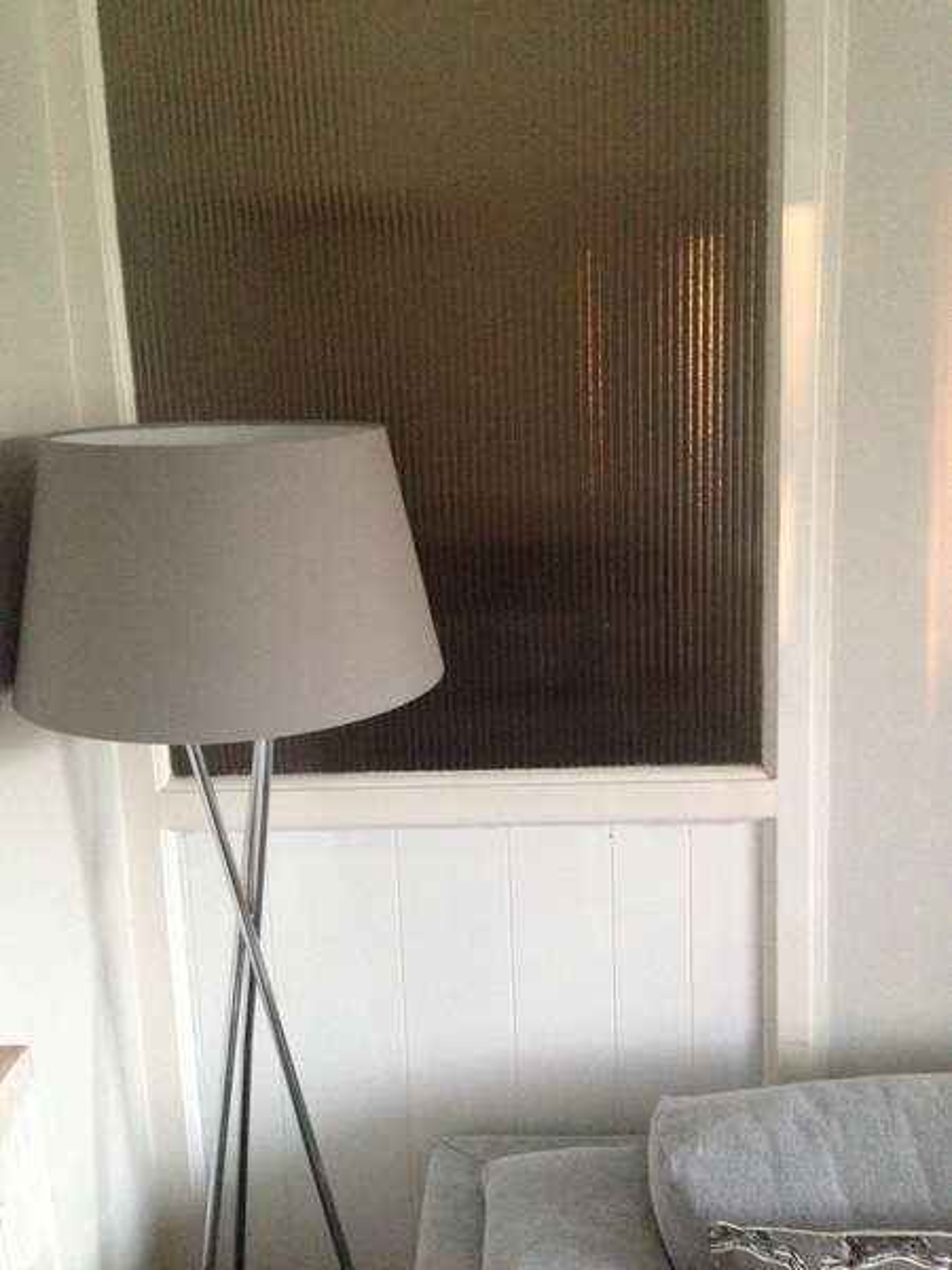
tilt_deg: -8.1
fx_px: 1210
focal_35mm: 33
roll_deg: +1.7
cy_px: 635
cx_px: 476
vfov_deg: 55.4
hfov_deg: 42.9
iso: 640
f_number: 2.4
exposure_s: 1/15
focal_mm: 4.12
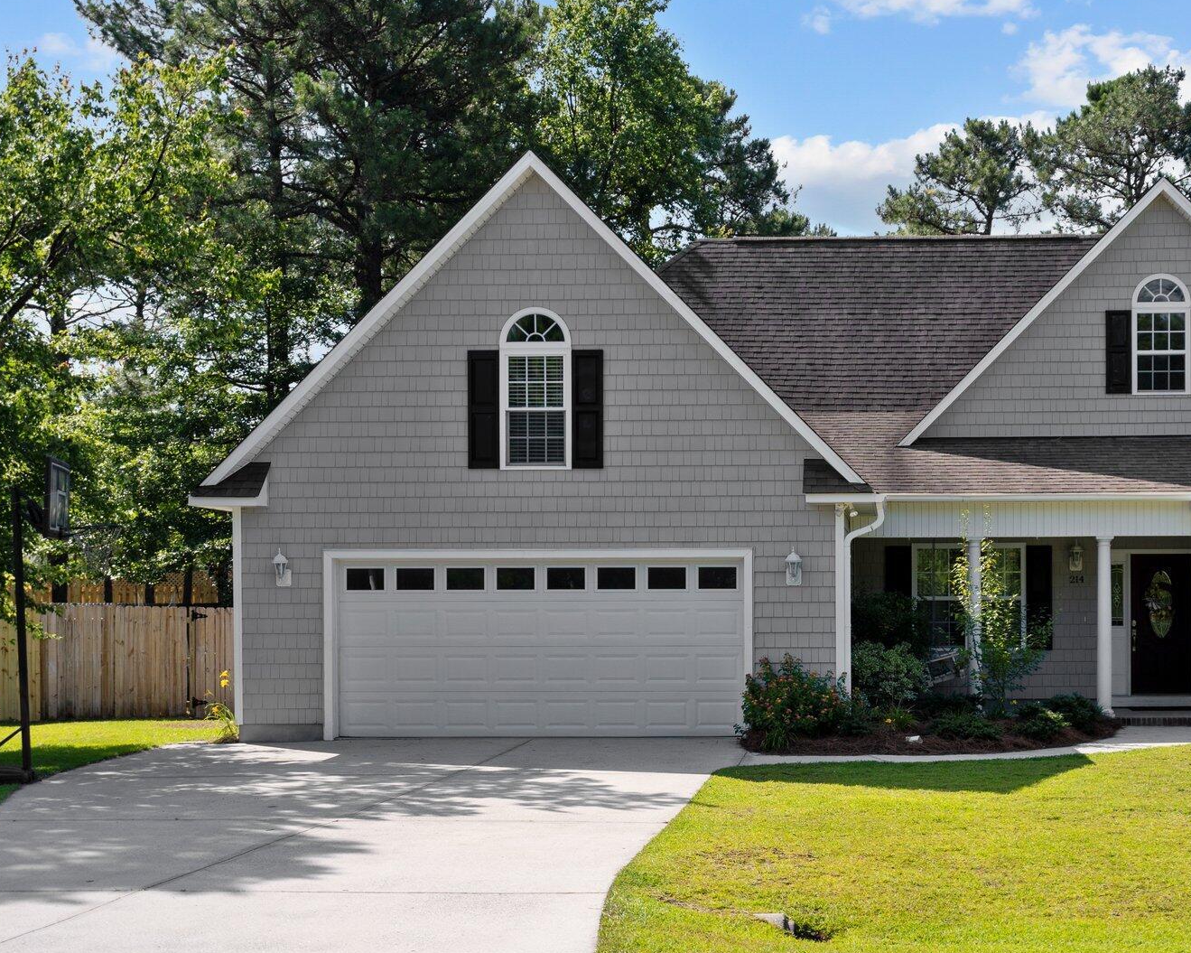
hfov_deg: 36.1
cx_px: 839
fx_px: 1798
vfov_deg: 29.6
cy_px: 576
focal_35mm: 51
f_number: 4
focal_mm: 35
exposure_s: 1/1250
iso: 250
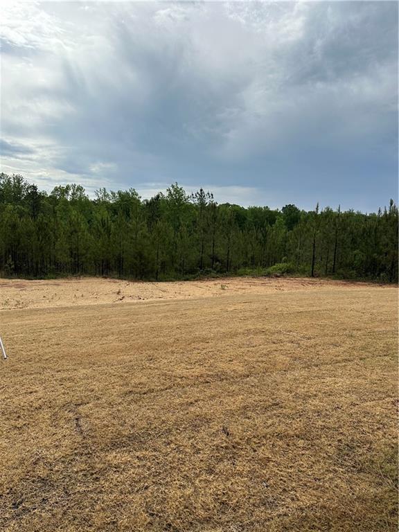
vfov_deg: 71.6
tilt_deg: -8.0
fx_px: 369
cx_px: 200
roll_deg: -2.6
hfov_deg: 56.8
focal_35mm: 24
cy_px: 266
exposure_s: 1/6211
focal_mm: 6.86
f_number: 1.78
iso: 80
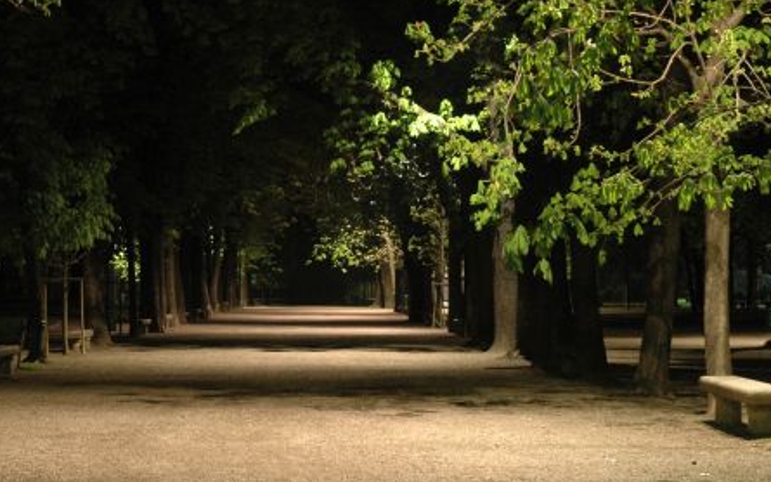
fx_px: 1975
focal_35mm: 94
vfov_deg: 13.9
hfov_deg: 22.1
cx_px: 340
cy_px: 215
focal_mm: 38
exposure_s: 1/1.6
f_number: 4.2
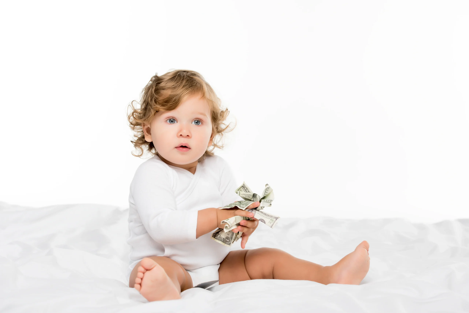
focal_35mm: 82
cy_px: 156
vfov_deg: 16.7
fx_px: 1069
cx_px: 234
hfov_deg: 24.8
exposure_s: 1/200
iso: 100
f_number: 6.3
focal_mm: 82
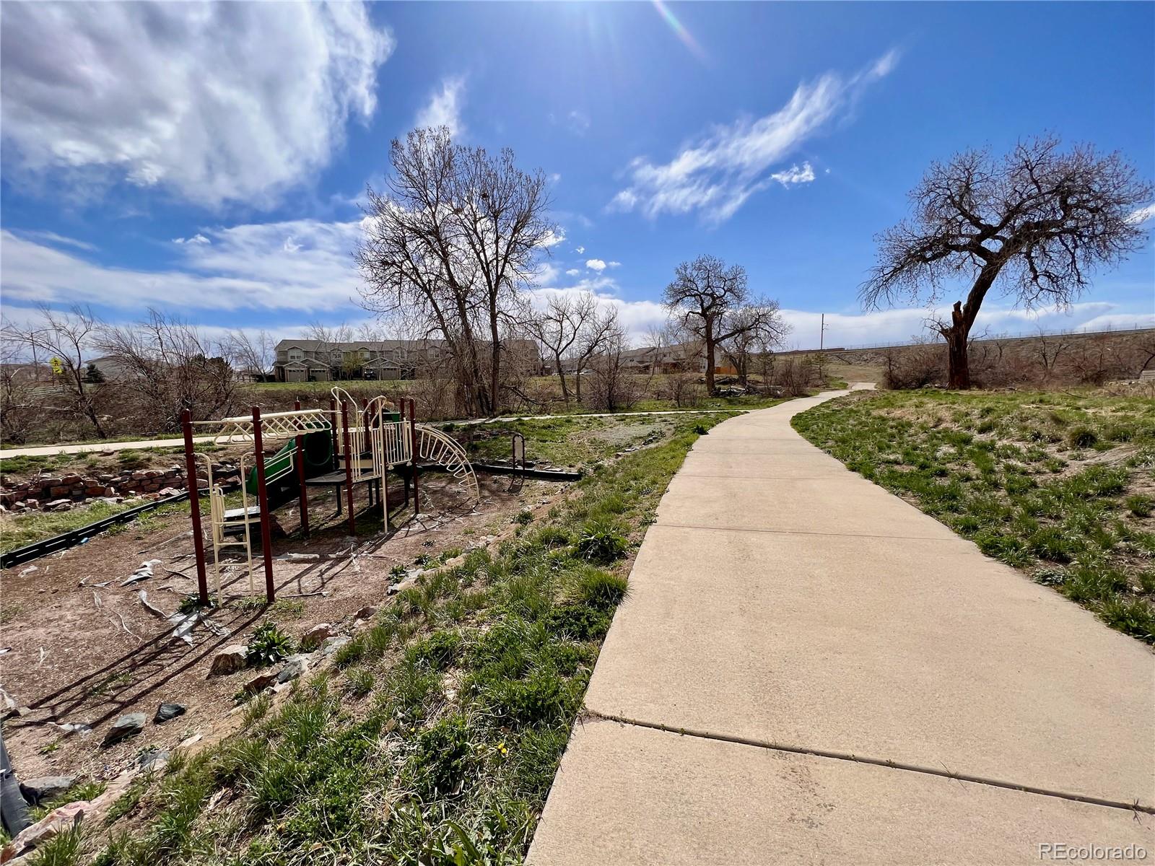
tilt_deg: -4.5
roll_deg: +0.4
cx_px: 578
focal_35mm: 13
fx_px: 434
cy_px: 433
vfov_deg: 89.9
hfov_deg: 106.2
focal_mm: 1.57
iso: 32
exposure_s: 1/3040
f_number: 1.8
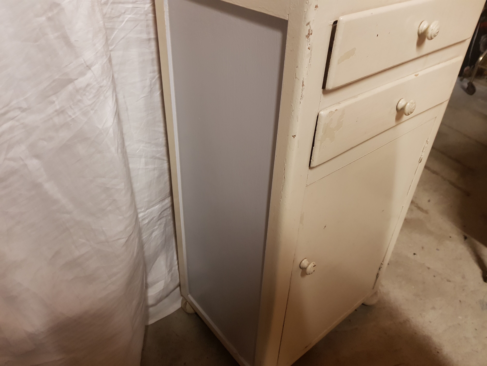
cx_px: 244
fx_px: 366
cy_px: 183
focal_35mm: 26
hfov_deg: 67.3
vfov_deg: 53.1
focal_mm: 4.2
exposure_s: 1/10
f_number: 1.7
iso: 250
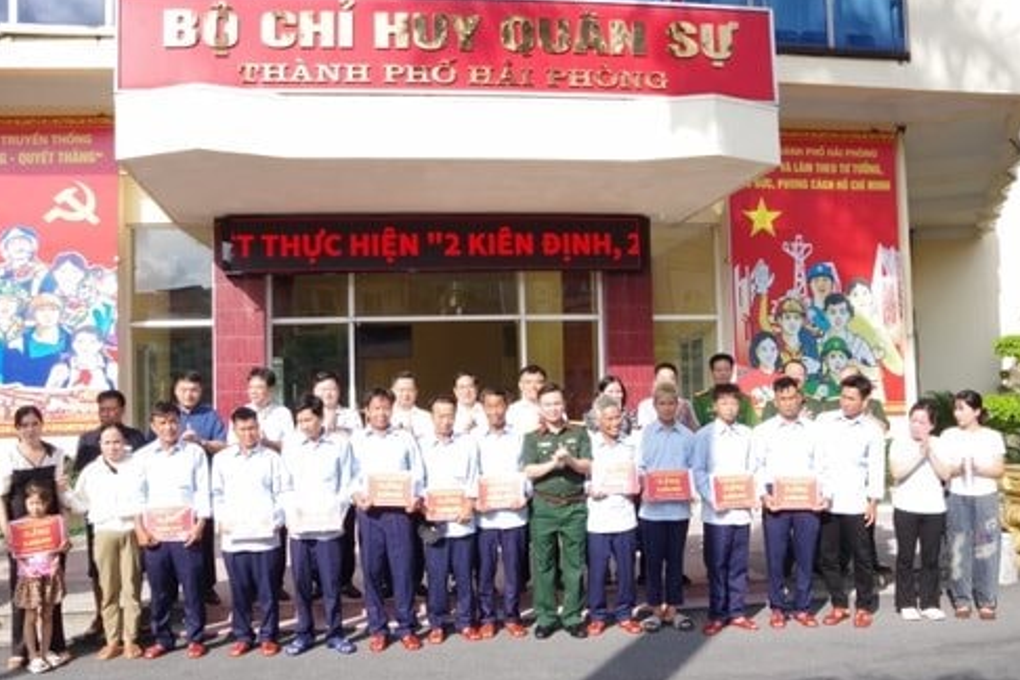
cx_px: 483
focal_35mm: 30
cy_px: 365
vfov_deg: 43.6
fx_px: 850
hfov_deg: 61.9
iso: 1600
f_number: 22
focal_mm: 18
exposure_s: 1/180
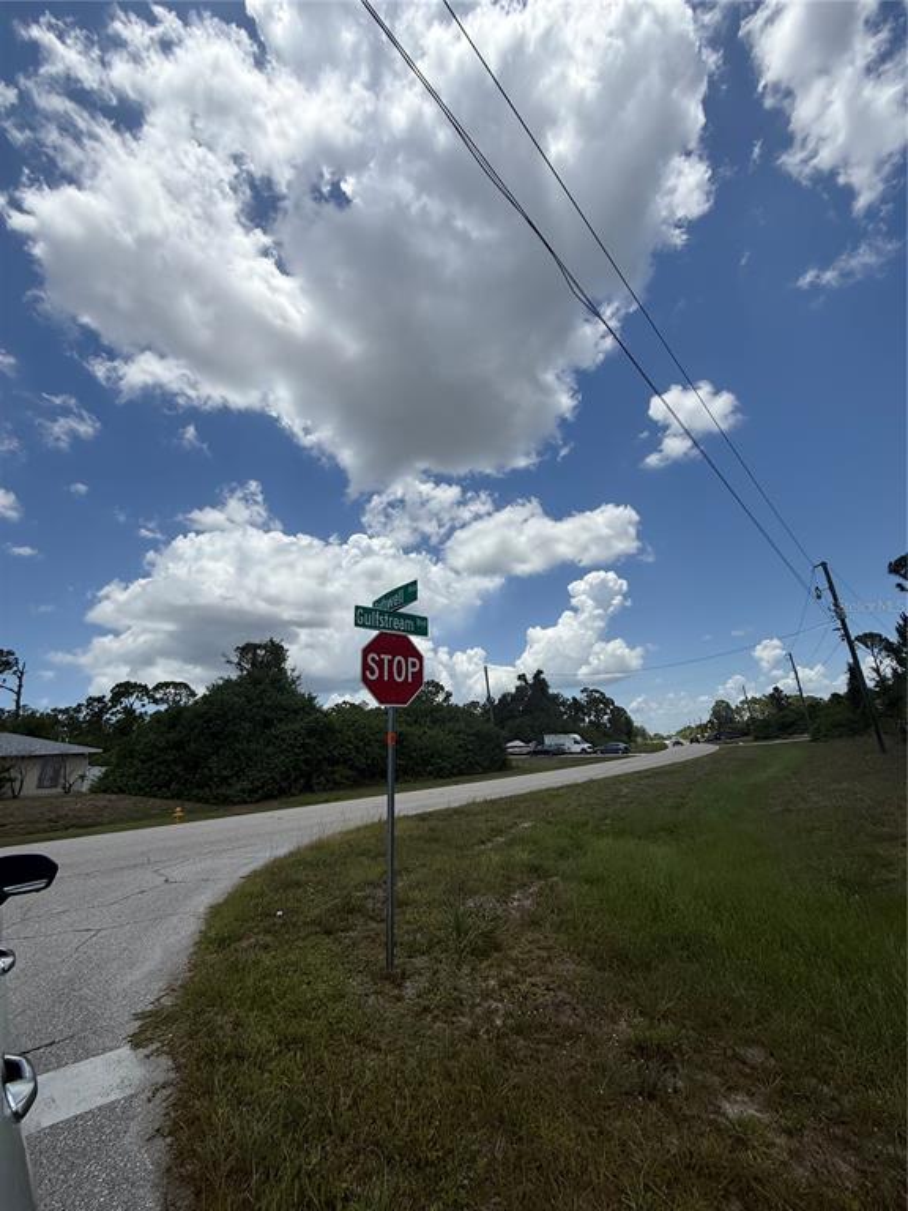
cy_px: 606
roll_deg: +2.4
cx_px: 454
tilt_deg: +17.3
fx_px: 490
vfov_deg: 102.1
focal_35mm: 14
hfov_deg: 85.7
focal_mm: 2.22
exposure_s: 1/5155
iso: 50
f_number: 2.2
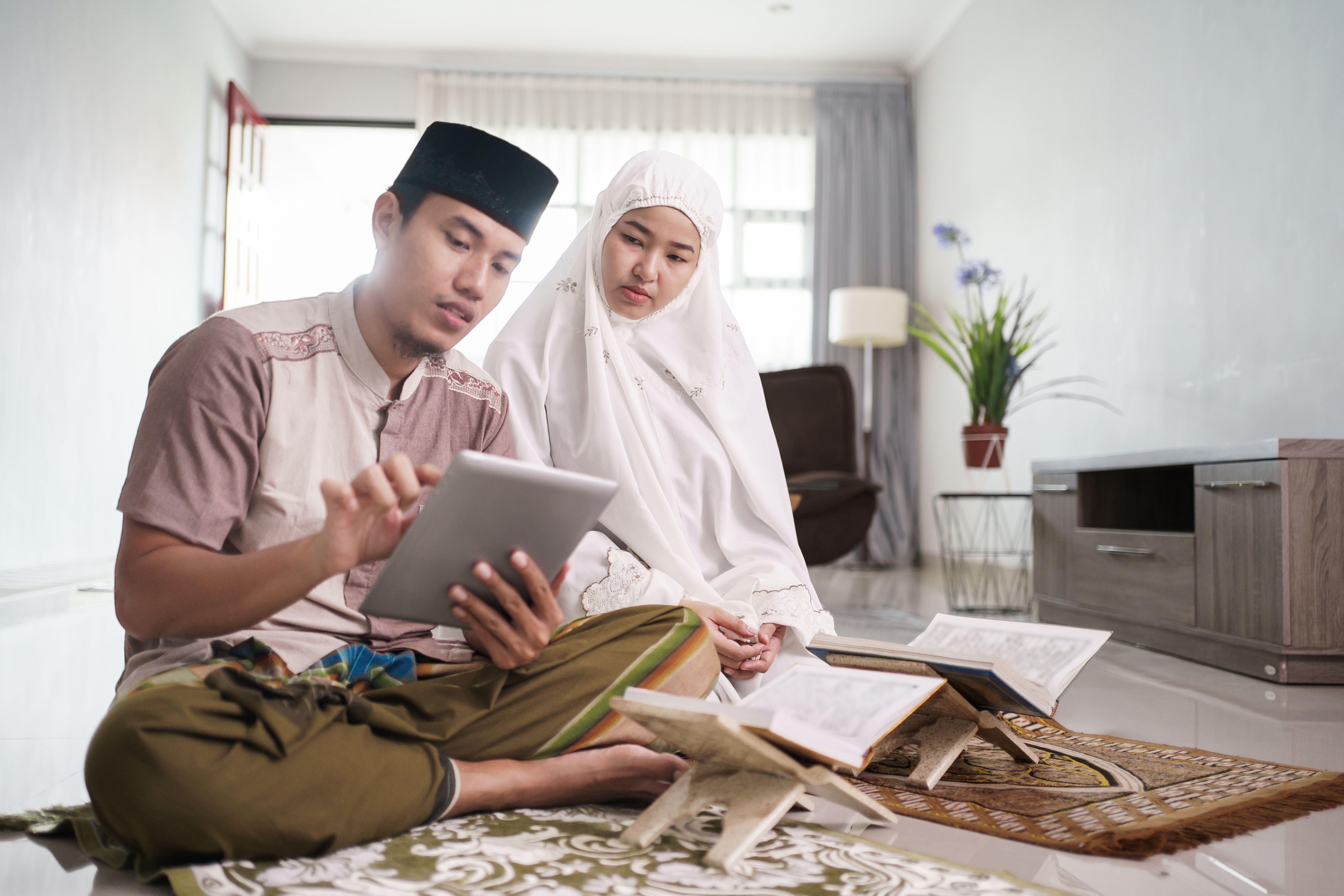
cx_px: 672
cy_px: 448
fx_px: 1307
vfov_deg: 37.9
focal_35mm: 35
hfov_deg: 54.4
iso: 1000
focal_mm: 35
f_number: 1.8
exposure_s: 1/200
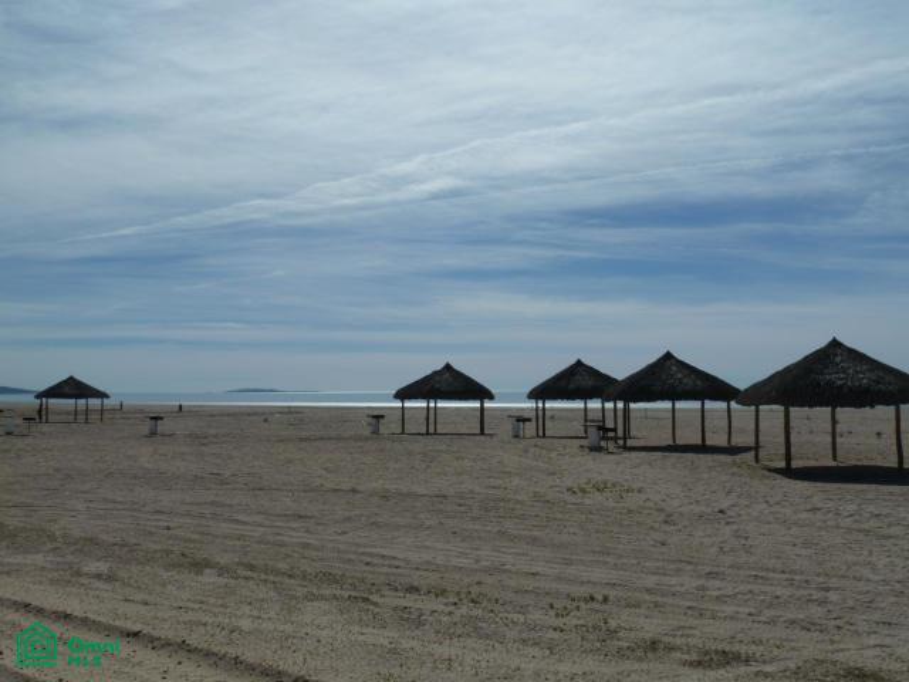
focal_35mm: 35
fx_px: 919
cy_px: 341
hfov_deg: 52.6
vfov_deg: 40.7
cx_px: 454
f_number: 6.3
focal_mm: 5.7
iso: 80
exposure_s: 1/1300
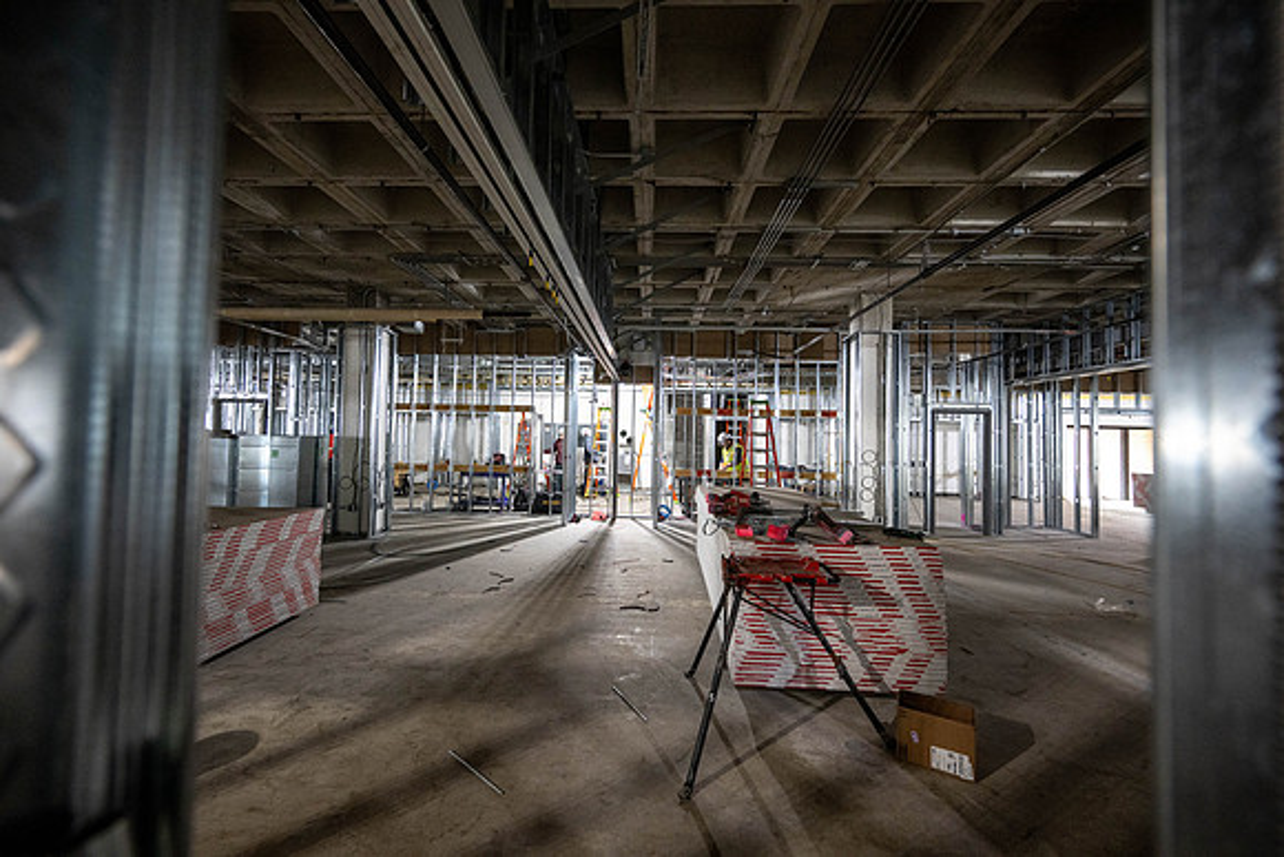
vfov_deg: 81.2
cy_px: 428
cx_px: 642
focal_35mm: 14
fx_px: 499
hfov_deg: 104.2
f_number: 4
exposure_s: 1/80
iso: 2000
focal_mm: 14
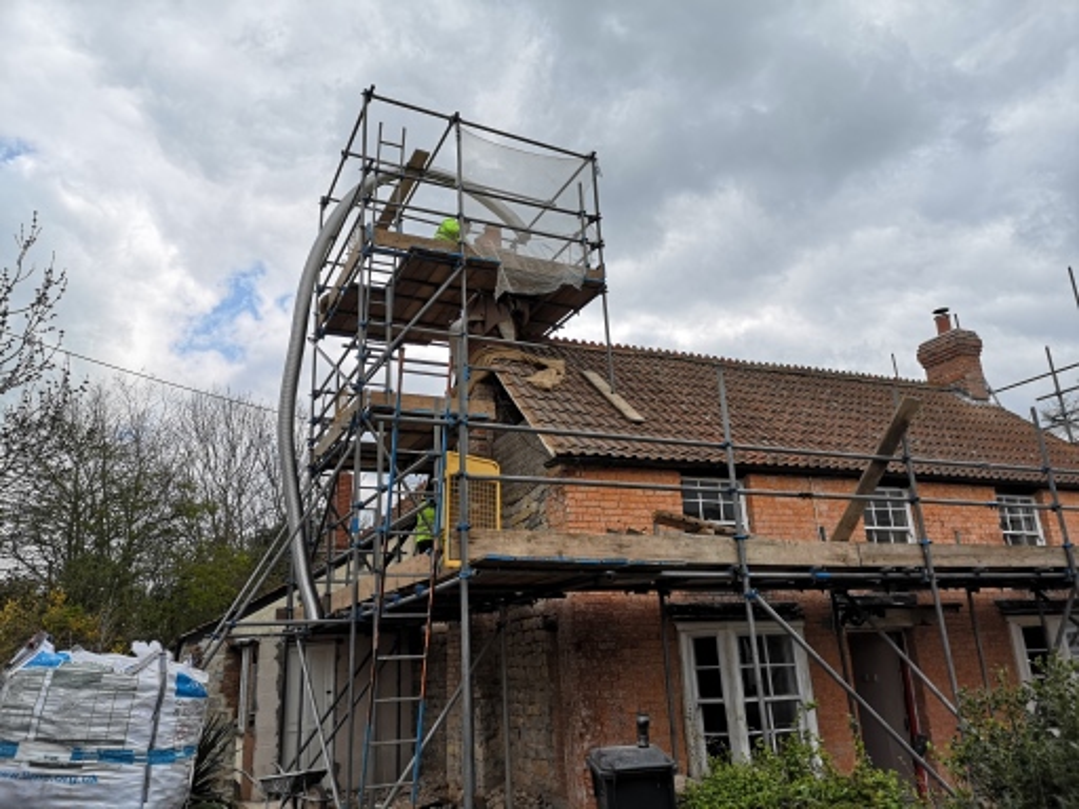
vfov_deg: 51.4
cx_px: 540
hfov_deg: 65.3
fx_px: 842
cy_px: 404
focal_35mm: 27
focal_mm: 3.95
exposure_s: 1/2288
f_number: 1.8
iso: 50
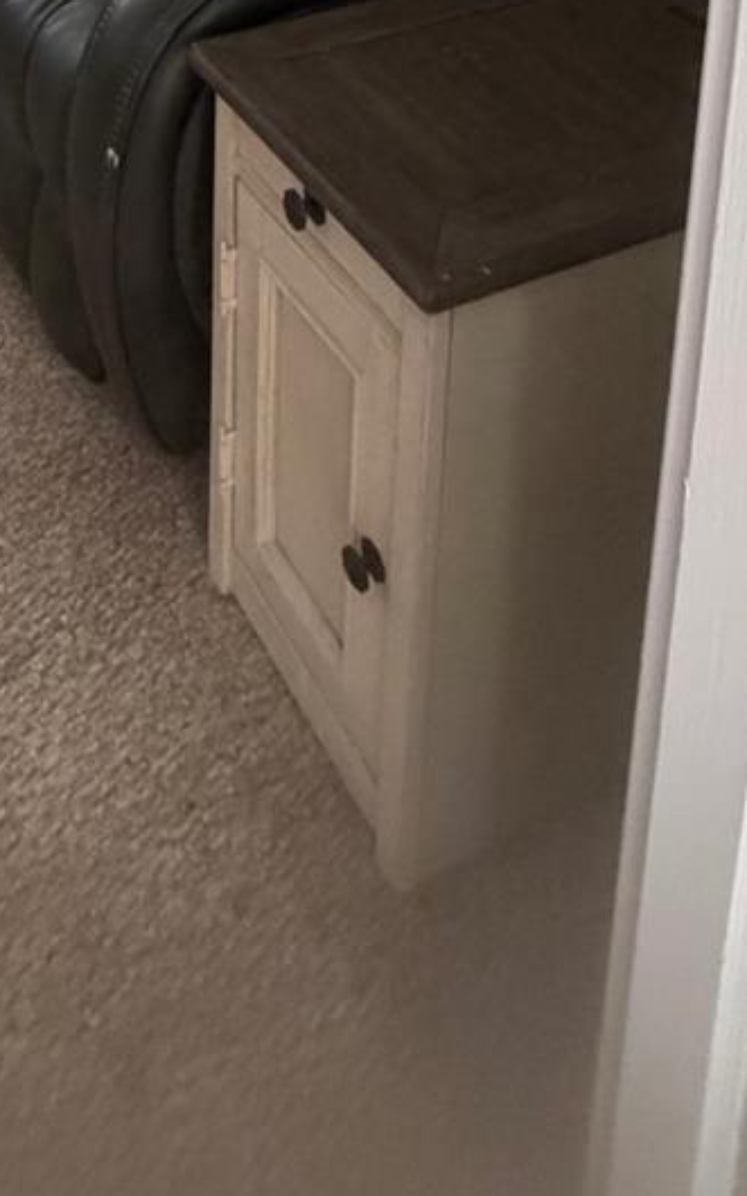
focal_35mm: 42
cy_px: -360
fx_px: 1369
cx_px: 64
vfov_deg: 33.9
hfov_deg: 29.2
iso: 400
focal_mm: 2.22
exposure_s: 1/60
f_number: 2.2
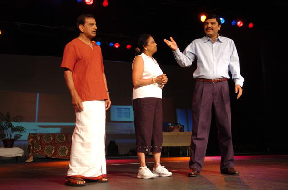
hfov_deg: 42.4
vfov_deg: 28.8
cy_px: 95
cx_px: 144
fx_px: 371
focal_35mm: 46
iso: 400
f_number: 2.8
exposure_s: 1/100
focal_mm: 31
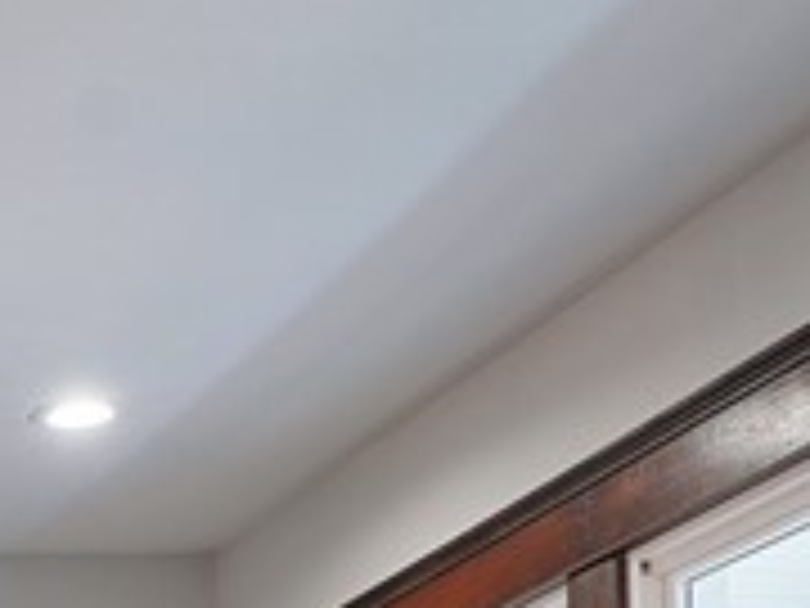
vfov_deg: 13.7
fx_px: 2176
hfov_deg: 16.7
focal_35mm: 93
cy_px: 1182
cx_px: -738
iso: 400
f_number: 7.1
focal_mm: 16
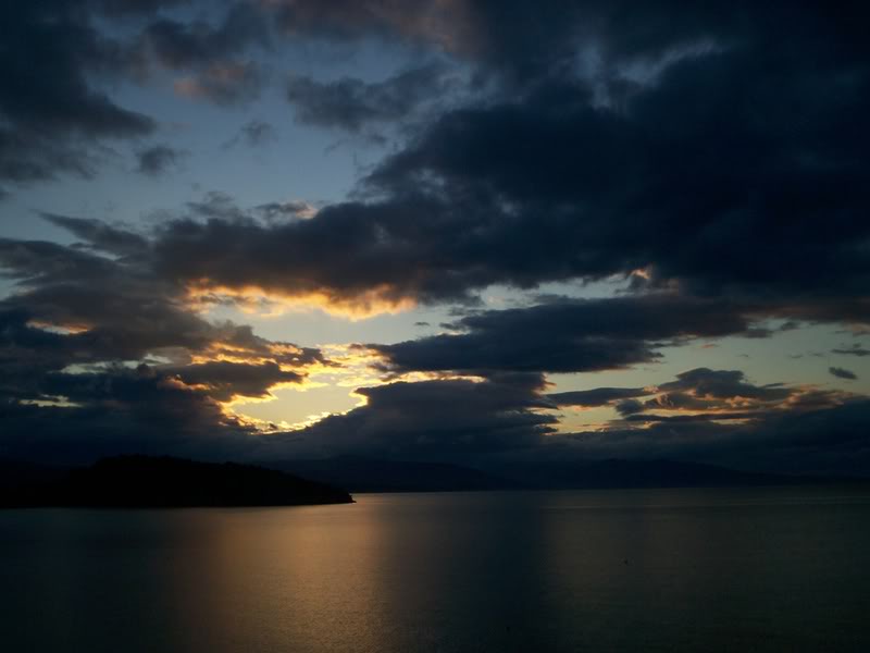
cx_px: 435
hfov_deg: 51.4
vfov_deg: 39.7
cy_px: 326
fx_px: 905
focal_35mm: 36
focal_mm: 5.9
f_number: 4.5
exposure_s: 1/472
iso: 100
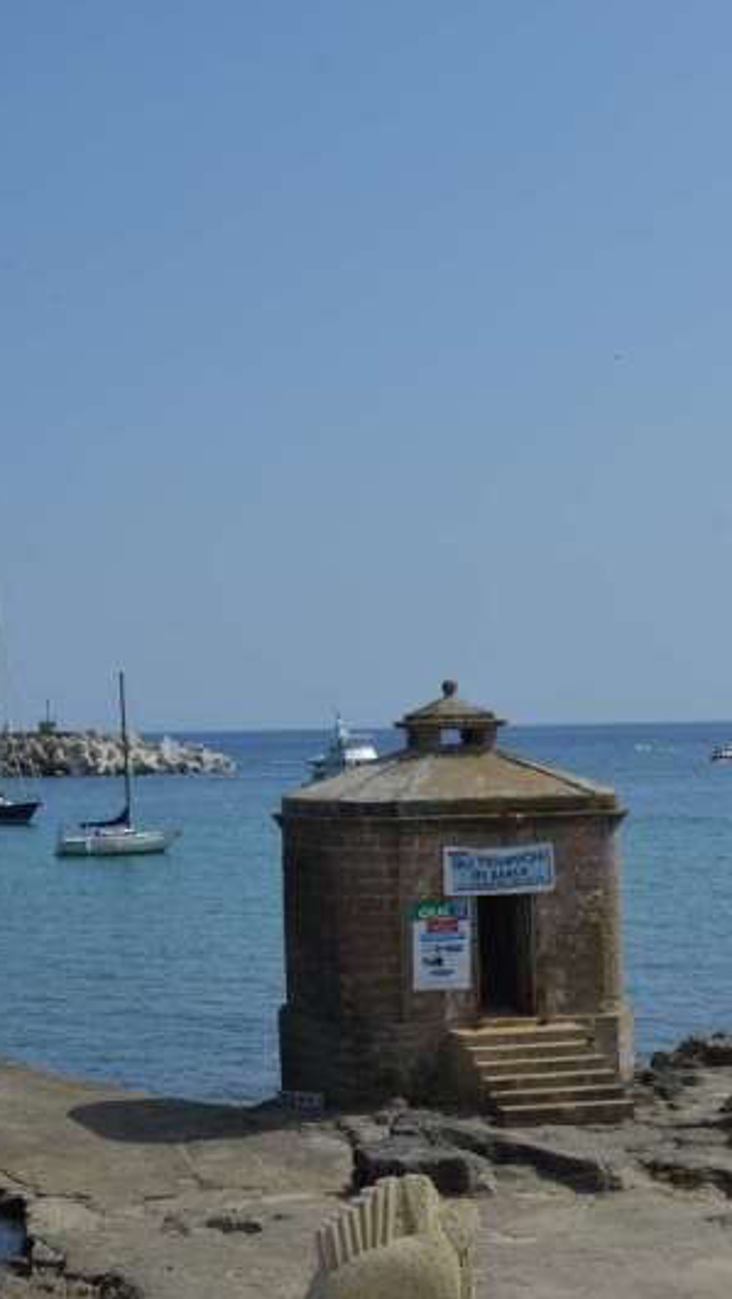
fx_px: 2069
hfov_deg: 19.6
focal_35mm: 60
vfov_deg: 34.9
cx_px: 27
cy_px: 648
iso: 125
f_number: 11
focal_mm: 38
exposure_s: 1/160
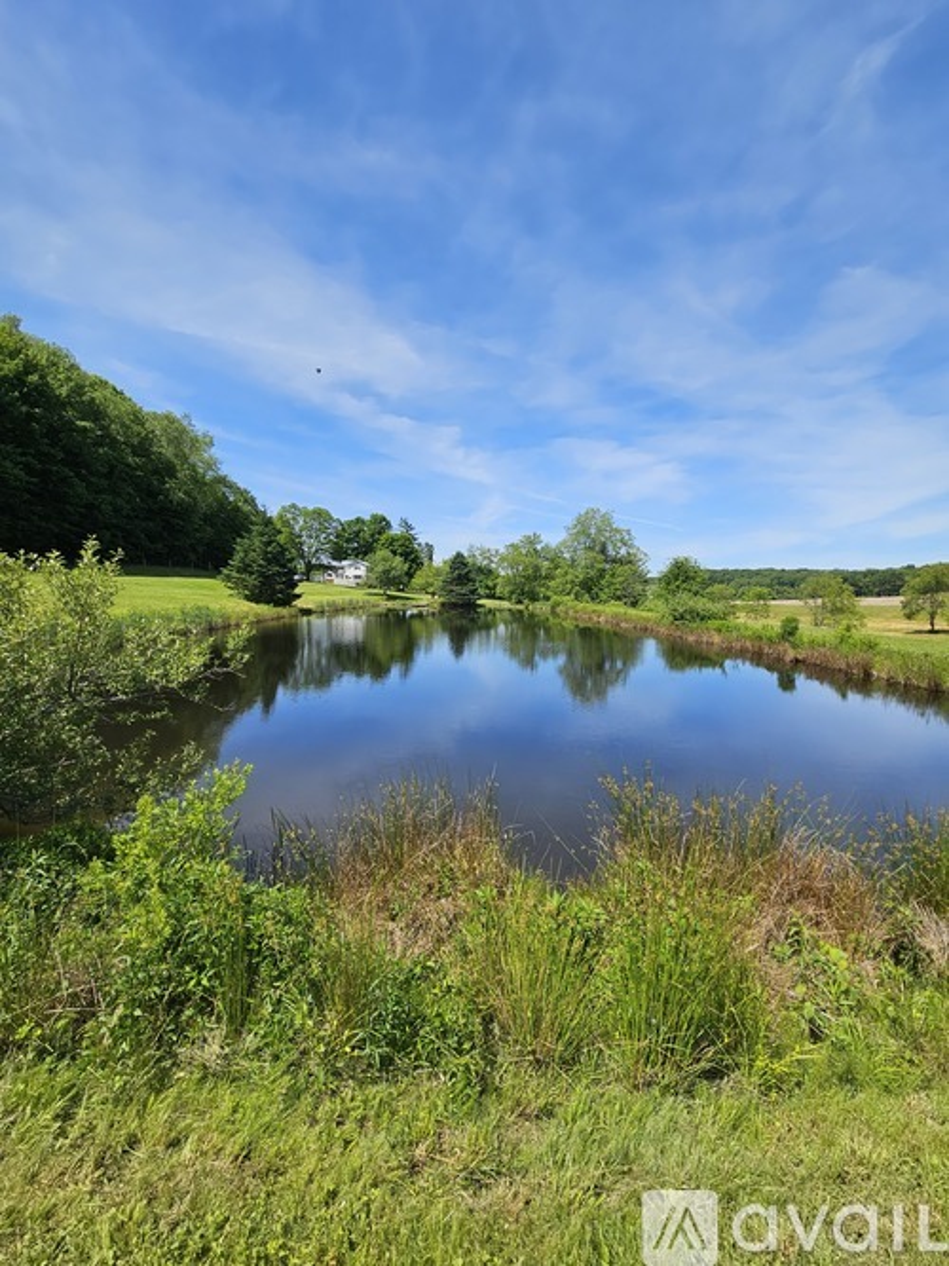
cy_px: 633
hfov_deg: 89.9
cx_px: 474
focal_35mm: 13
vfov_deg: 106.2
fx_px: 475
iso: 50
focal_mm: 2.2
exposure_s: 1/2671
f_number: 2.2
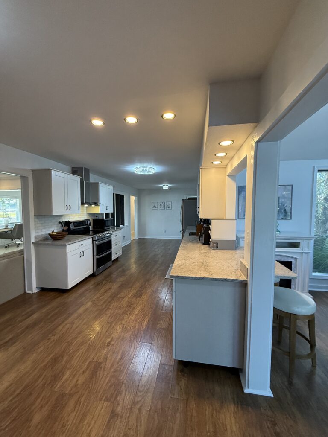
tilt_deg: -2.9
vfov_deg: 102.1
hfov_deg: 85.7
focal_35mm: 14
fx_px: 177
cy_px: 218
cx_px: 164
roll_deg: +0.7
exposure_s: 1/120
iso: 200
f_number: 2.2
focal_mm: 2.22
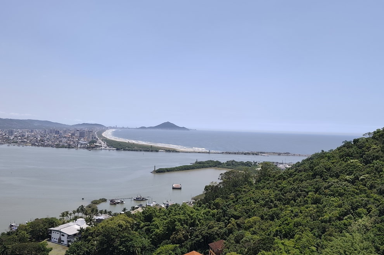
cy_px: 116
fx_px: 331
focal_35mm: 31
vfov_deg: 42.3
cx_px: 168
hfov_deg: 60.1
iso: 50
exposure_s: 1/823
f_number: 1.65
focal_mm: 6.19
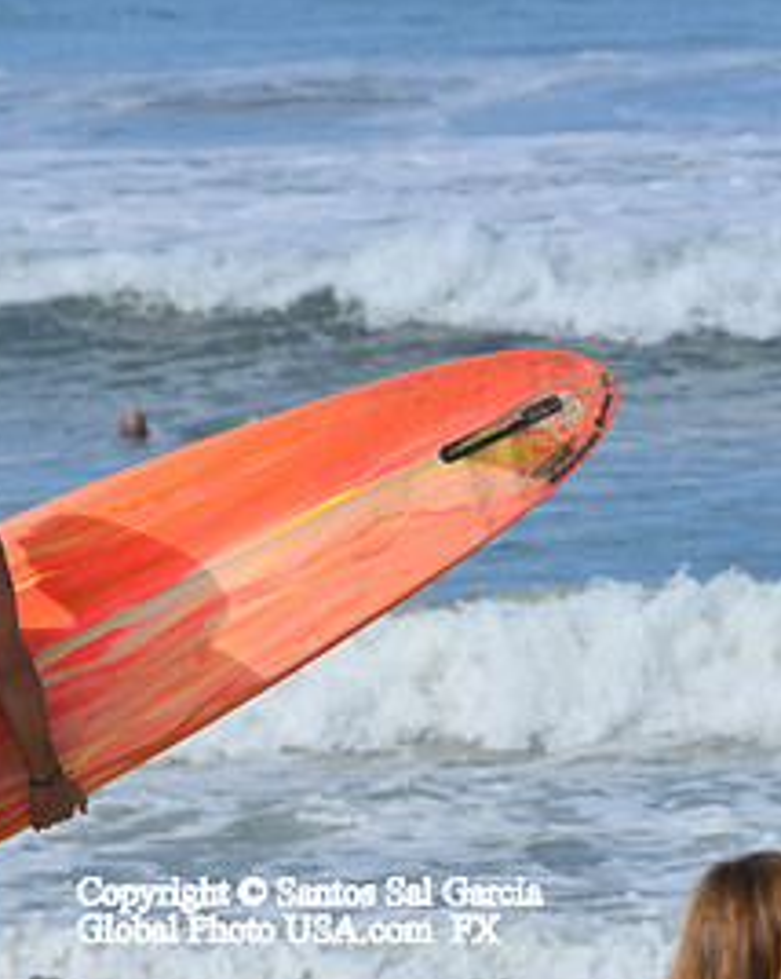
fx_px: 16459
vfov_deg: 3.4
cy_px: 517
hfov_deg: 2.7
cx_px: -22
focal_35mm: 569
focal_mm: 280
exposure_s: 1/640
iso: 320
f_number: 11
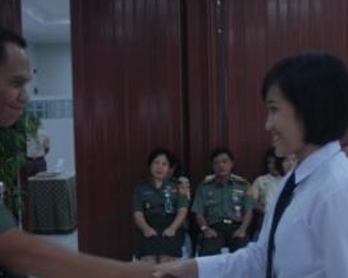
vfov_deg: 22.7
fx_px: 690
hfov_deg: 28.3
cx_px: 162
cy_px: 191
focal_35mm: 67
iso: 250
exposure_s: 1/20
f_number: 3.5
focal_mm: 28
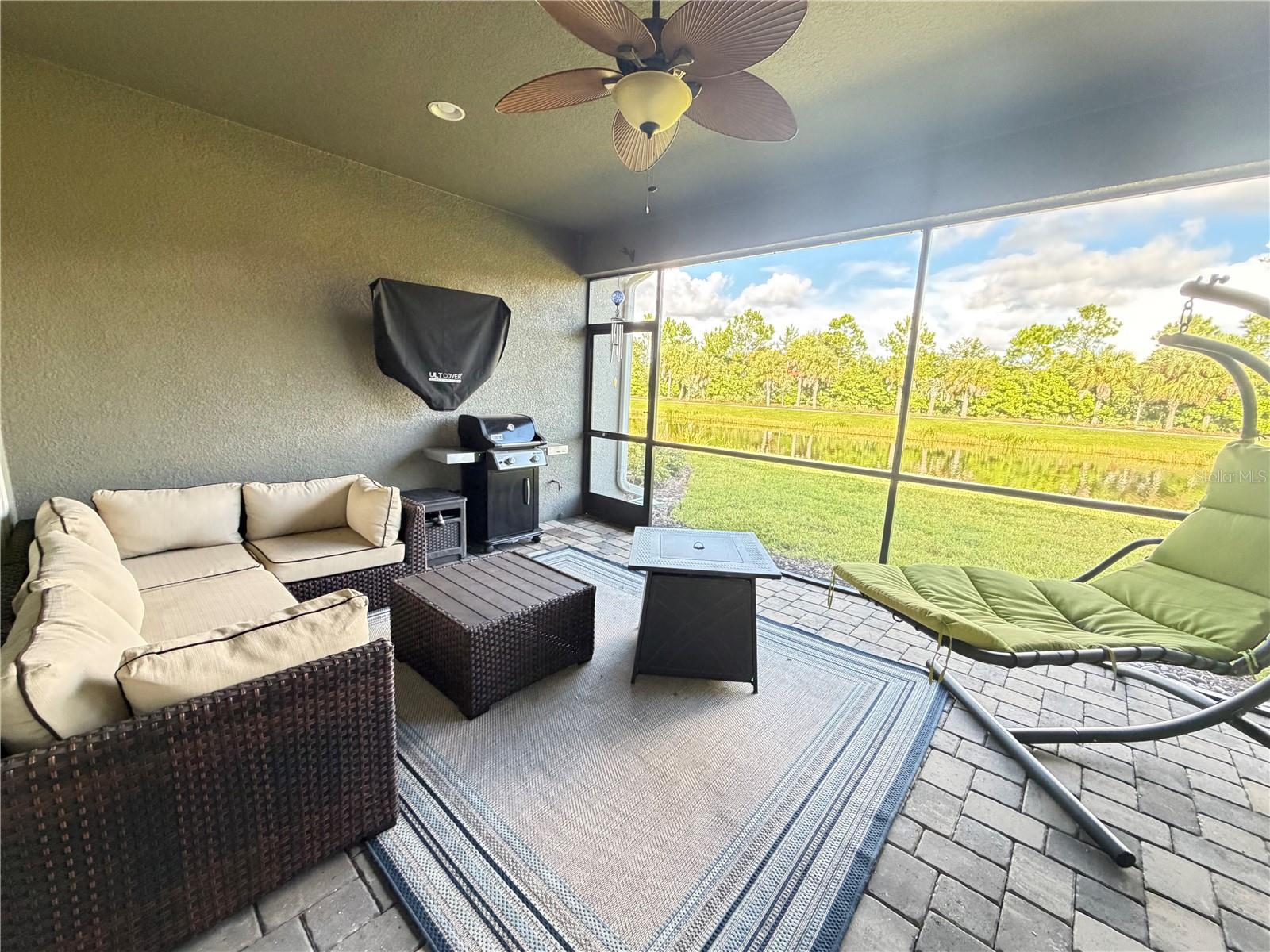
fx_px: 514
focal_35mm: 14
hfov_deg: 102.1
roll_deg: -2.1
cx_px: 635
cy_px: 476
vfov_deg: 85.7
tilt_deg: -10.3
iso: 500
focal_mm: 2.22
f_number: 2.2
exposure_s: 1/60
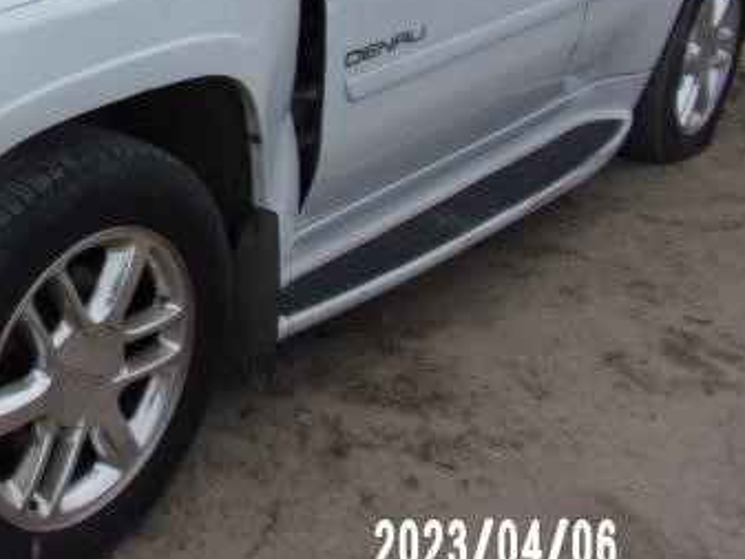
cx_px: -7
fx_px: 1227
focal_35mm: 57
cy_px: 29
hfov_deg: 31.2
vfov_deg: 24.7
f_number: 3.3
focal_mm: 4.3
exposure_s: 1/240
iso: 80
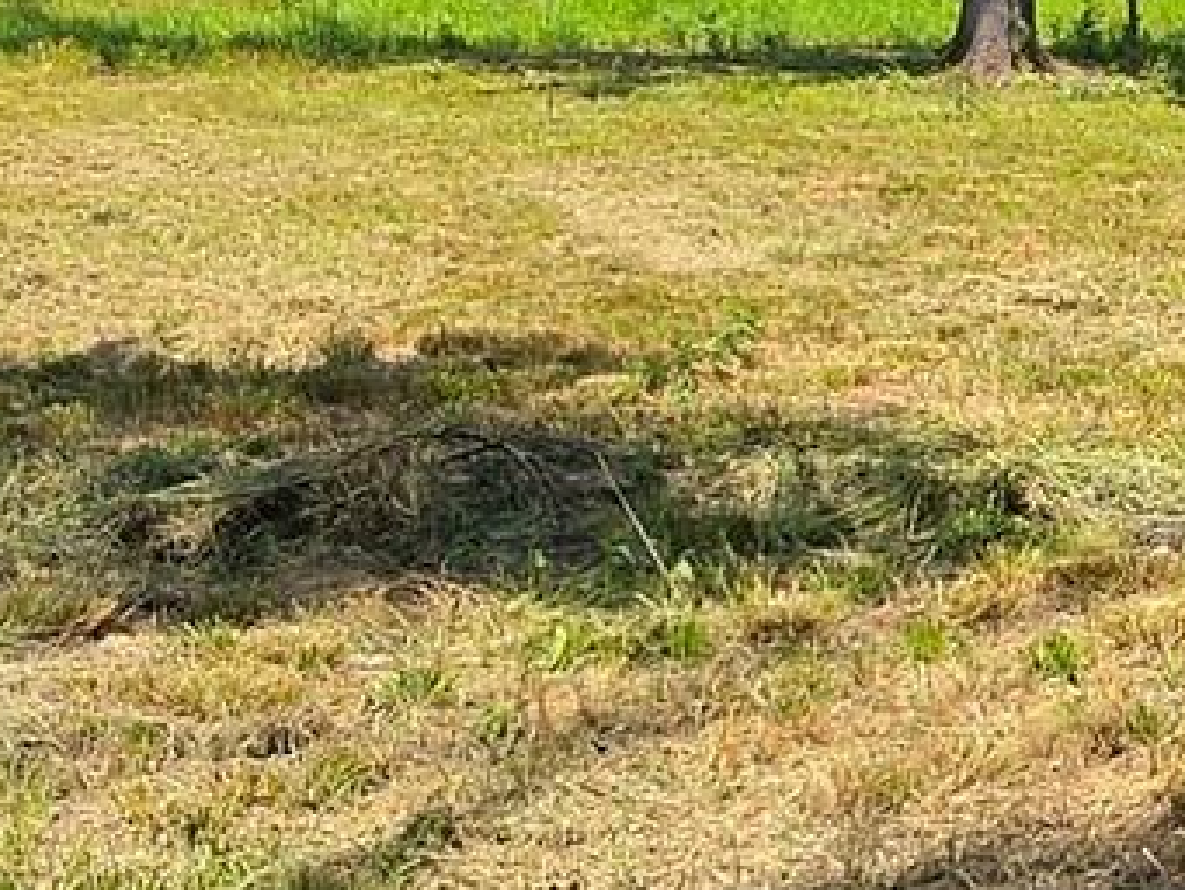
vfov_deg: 18.9
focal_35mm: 78
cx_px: 1390
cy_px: 424
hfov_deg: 23.1
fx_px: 2671
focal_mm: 2.2
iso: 32
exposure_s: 1/876
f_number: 1.9
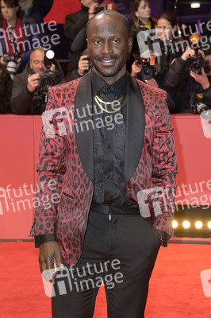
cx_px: 106
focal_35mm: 68
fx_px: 599
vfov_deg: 29.7
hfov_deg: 20.0
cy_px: 159
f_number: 5.6
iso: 1250
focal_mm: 68
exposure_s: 1/160
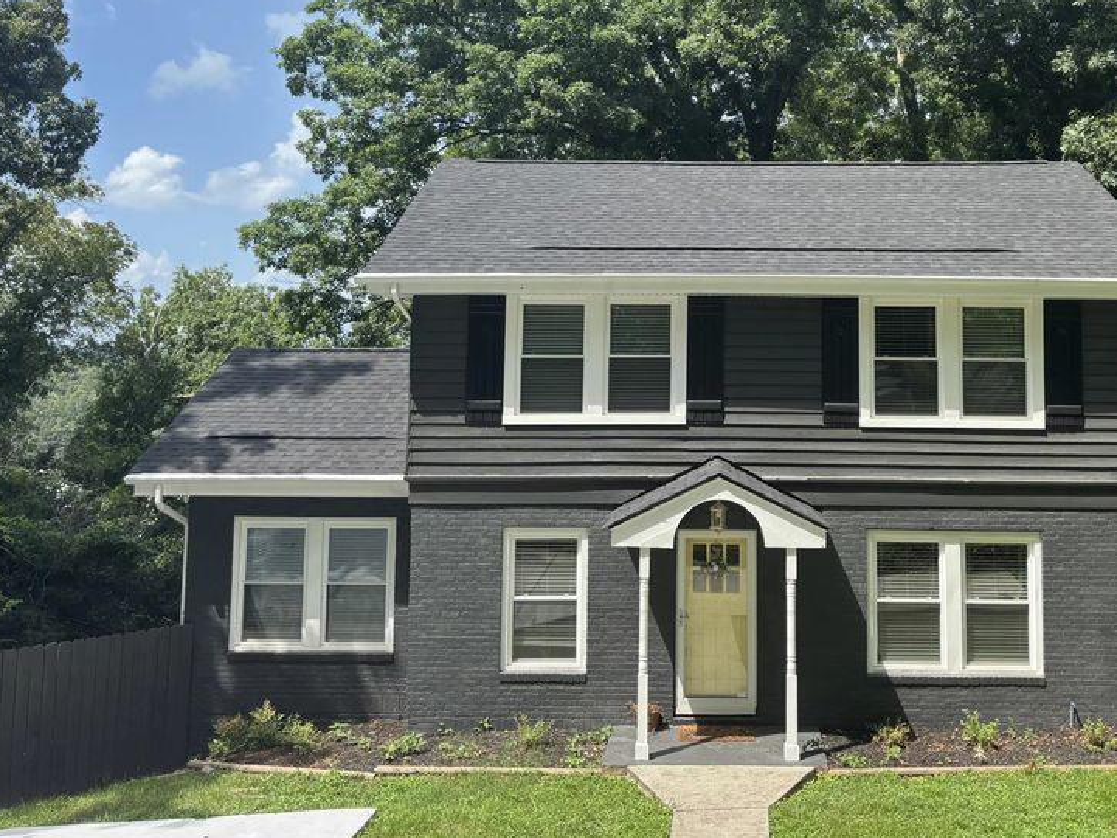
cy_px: 268
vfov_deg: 38.2
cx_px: 706
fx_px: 1194
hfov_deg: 49.6
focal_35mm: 37
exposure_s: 1/1381
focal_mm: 5.96
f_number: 1.6
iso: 50
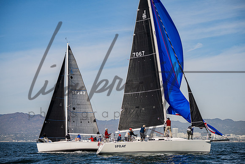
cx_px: 122
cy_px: 82
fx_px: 687
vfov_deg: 13.6
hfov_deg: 20.2
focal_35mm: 101
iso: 320
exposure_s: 1/4000
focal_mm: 100
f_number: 5.6
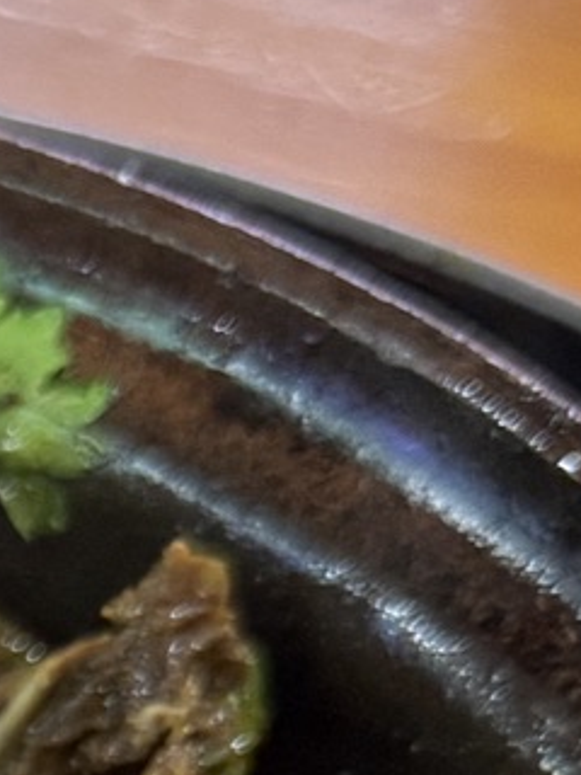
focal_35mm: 150
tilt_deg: -51.6
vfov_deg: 12.1
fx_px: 3357
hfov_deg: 8.9
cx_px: -830
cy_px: 1376
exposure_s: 1/50
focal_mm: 6.76
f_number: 1.78
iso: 320
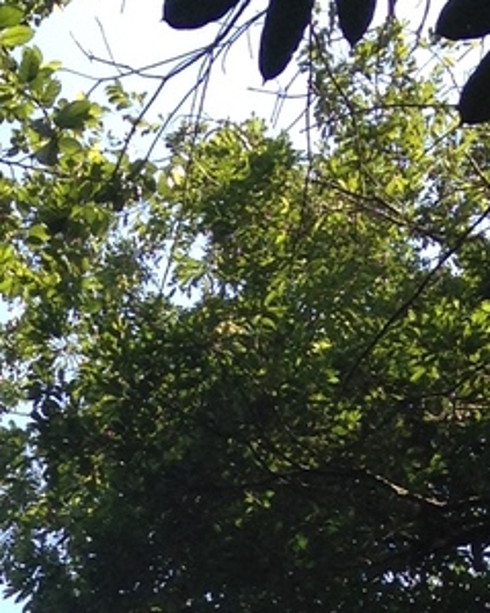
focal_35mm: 183
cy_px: 1497
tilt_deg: +65.3
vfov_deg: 9.4
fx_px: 3319
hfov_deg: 8.4
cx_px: 70
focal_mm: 4.28
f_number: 2.4
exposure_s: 1/511
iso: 50
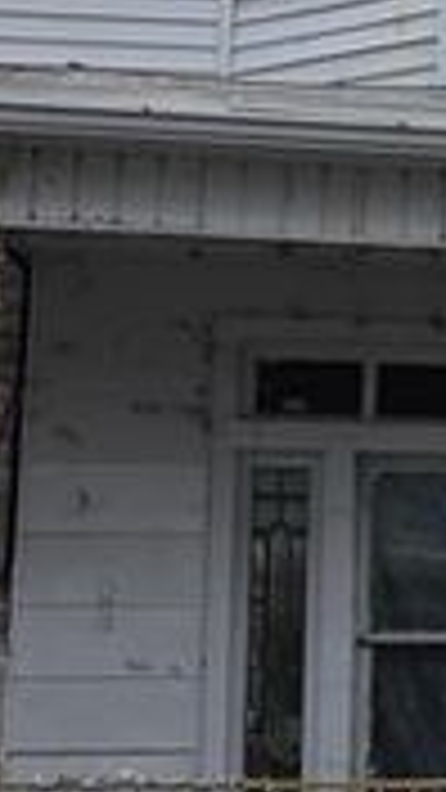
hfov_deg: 12.2
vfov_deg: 22.4
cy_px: 367
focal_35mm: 95
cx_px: 653
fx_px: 1997
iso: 12
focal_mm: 6.3
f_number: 1.7
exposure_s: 1/154
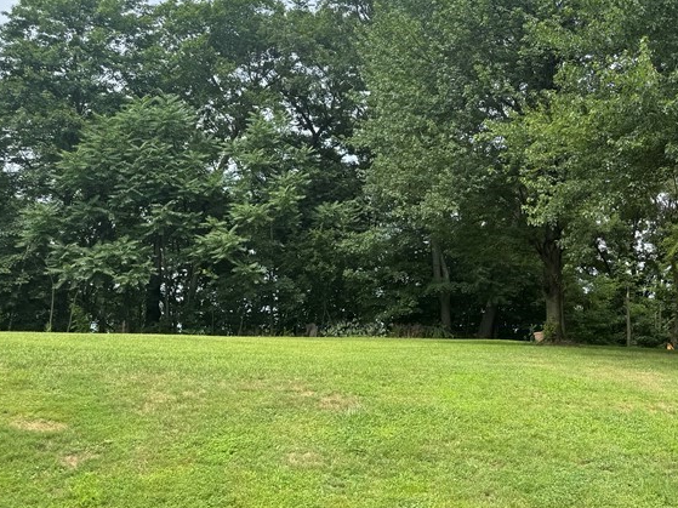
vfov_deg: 32.8
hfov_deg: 40.7
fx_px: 862
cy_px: 226
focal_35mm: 44
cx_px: 566
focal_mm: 6.76
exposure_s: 1/1488
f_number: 1.78
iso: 80
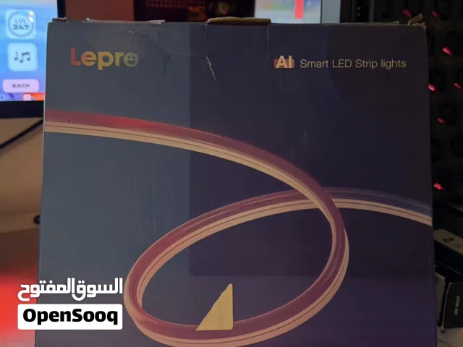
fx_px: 321
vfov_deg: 56.8
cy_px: 174
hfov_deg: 71.6
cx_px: 232
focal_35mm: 24
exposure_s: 1/30
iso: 1000
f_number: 1.78
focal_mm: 6.76
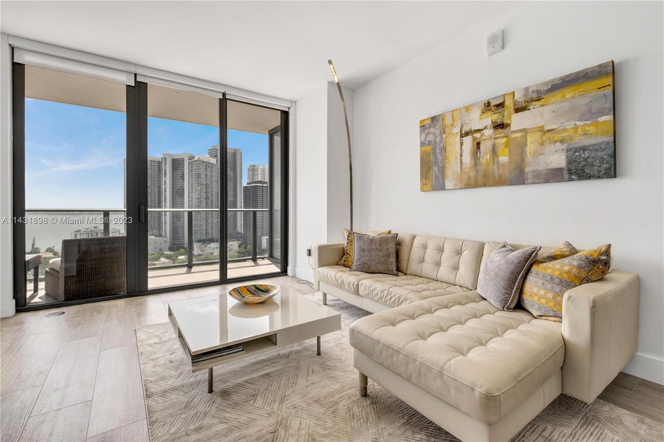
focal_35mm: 15
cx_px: 332
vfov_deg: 77.3
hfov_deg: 100.4
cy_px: 221
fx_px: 277
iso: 800
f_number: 8
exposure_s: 1/125
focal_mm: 10
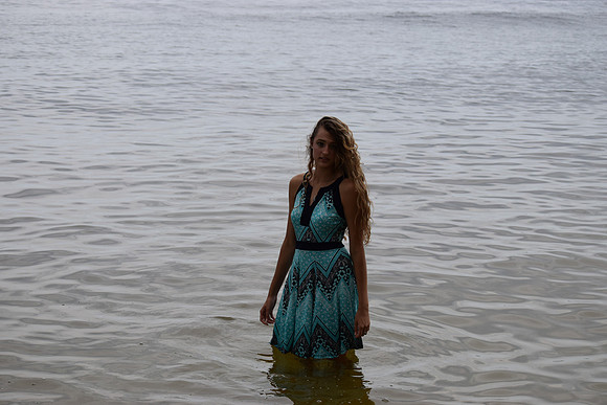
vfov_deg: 16.6
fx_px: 1391
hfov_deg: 24.6
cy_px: 202
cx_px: 304
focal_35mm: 82
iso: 400
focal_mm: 55
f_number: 5
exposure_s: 1/1250
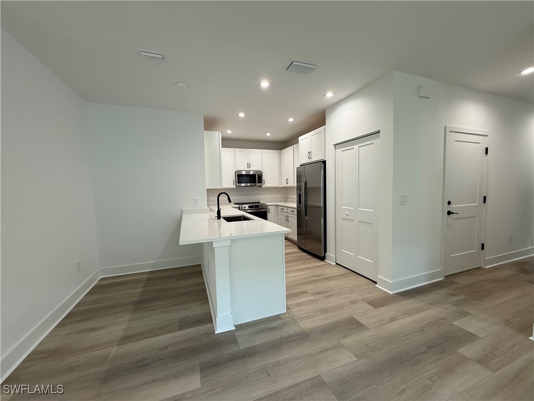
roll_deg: +1.5
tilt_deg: -3.3
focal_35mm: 14
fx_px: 216
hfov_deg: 102.1
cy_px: 200
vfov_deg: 85.7
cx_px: 267
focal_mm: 2.22
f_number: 2.2
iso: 100
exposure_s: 1/120
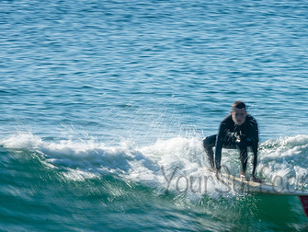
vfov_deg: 1.5
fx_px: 8889
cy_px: 172
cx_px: 256
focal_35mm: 998
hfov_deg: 2.0
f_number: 32
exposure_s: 1/20
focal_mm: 400
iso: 100
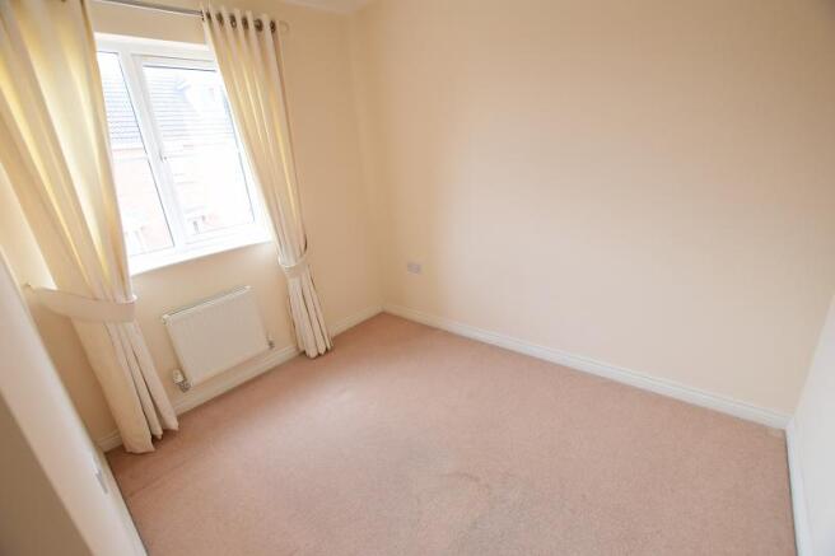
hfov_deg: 100.4
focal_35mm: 15
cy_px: 278
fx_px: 348
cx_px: 418
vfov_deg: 77.3
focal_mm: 10
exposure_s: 1/100
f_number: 5
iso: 400
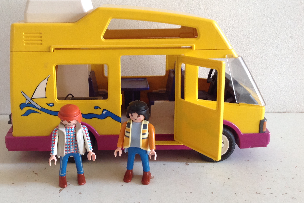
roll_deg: +0.0
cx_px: 123
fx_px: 371
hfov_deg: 44.3
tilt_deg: -15.2
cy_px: 87
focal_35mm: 44
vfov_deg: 30.5
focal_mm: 4.28
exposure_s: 1/15
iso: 100
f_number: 2.4
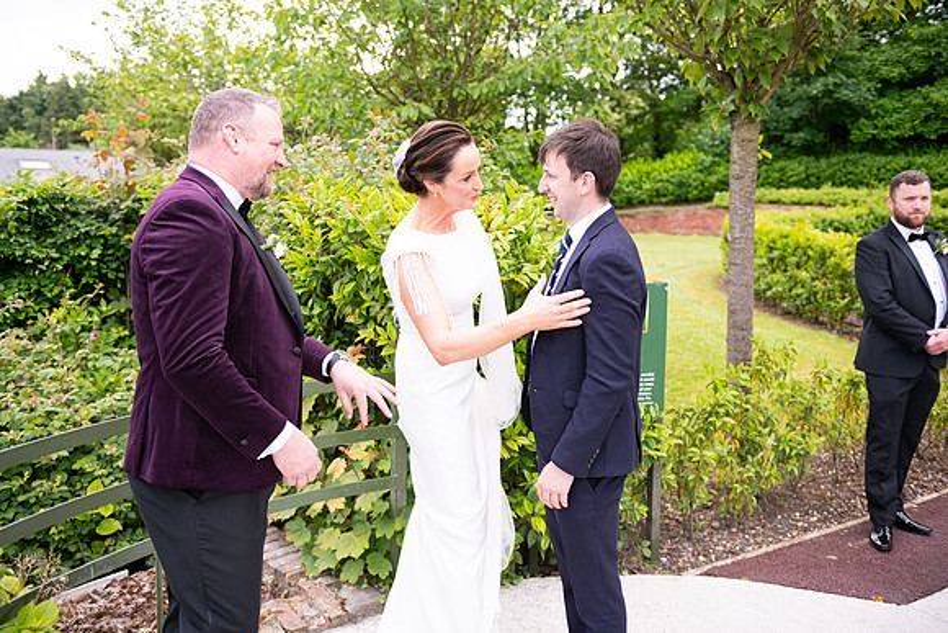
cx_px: 474
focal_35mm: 32
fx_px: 843
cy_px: 316
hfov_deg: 58.7
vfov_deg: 41.1
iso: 250
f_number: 3.5
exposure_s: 1/1000
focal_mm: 32
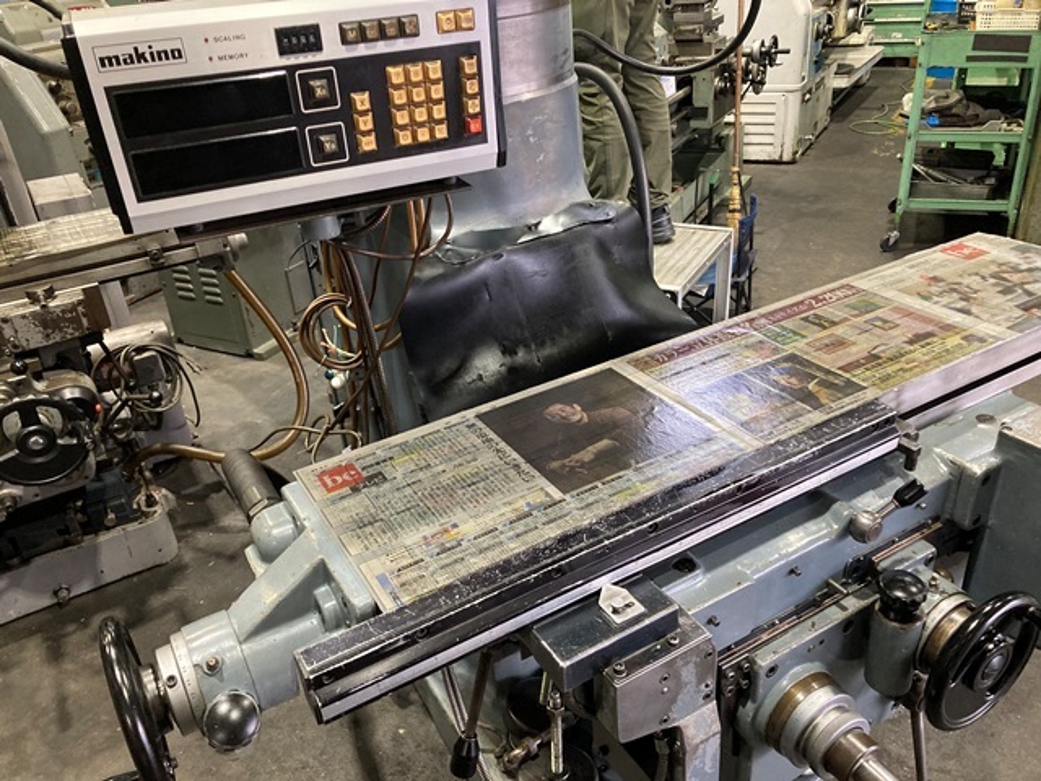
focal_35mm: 28
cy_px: 390
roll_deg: +4.5
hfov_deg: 63.4
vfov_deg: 49.7
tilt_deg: -29.0
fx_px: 842
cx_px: 520
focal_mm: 3.99
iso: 320
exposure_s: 1/60
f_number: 1.8
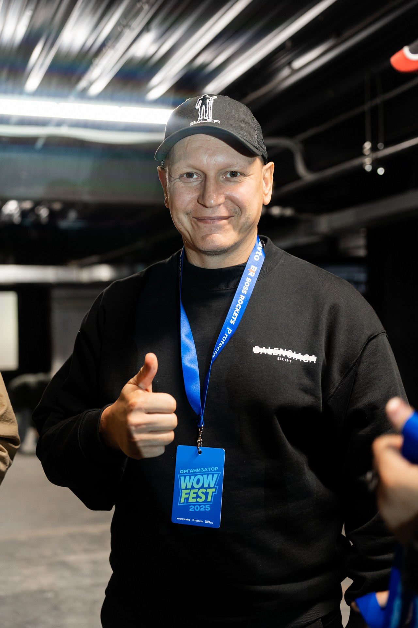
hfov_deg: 29.4
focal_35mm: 46
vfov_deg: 43.0
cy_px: 314
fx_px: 796
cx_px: 209
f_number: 2.8
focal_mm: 45.7
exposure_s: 1/60
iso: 800
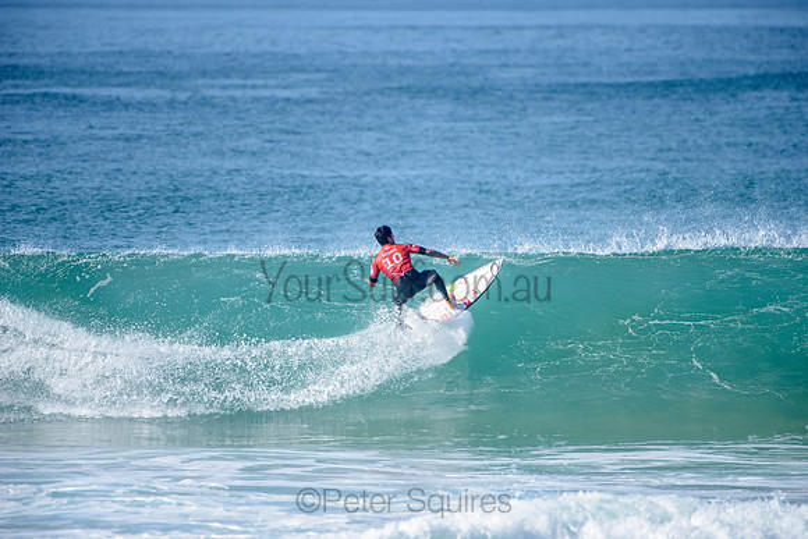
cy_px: 270
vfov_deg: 2.8
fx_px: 11224
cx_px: 404
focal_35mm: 500
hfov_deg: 4.1
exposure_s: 1/2500
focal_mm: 500
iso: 250
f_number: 5.6
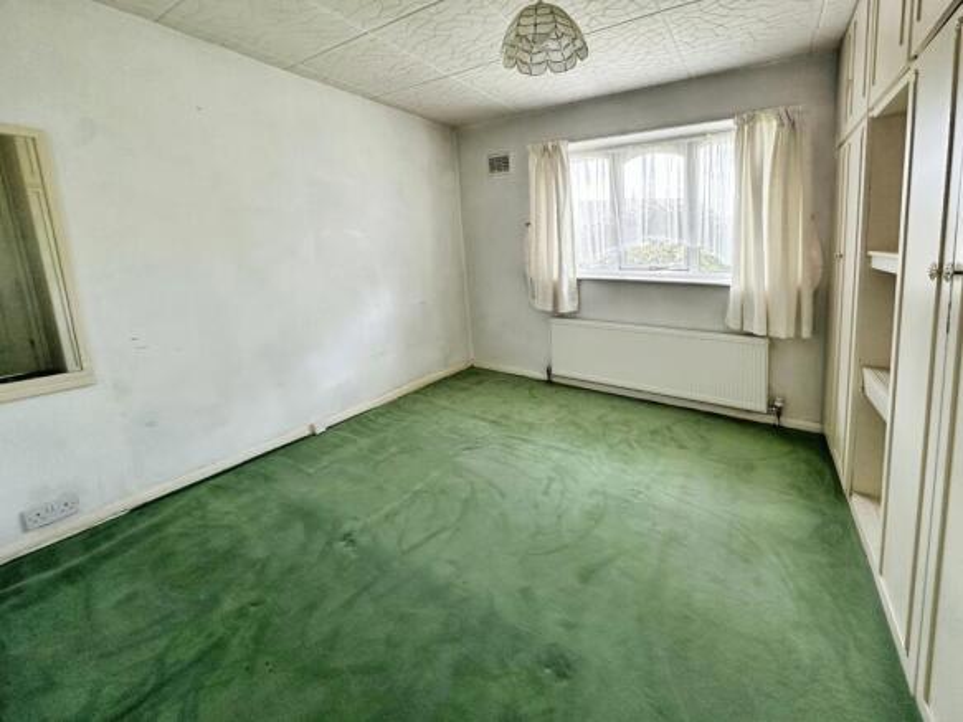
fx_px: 389
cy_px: 361
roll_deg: +0.7
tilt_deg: -11.5
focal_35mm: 14
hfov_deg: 102.1
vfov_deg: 85.7
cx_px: 482
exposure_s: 1/99
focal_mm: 2.22
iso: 125
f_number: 2.2
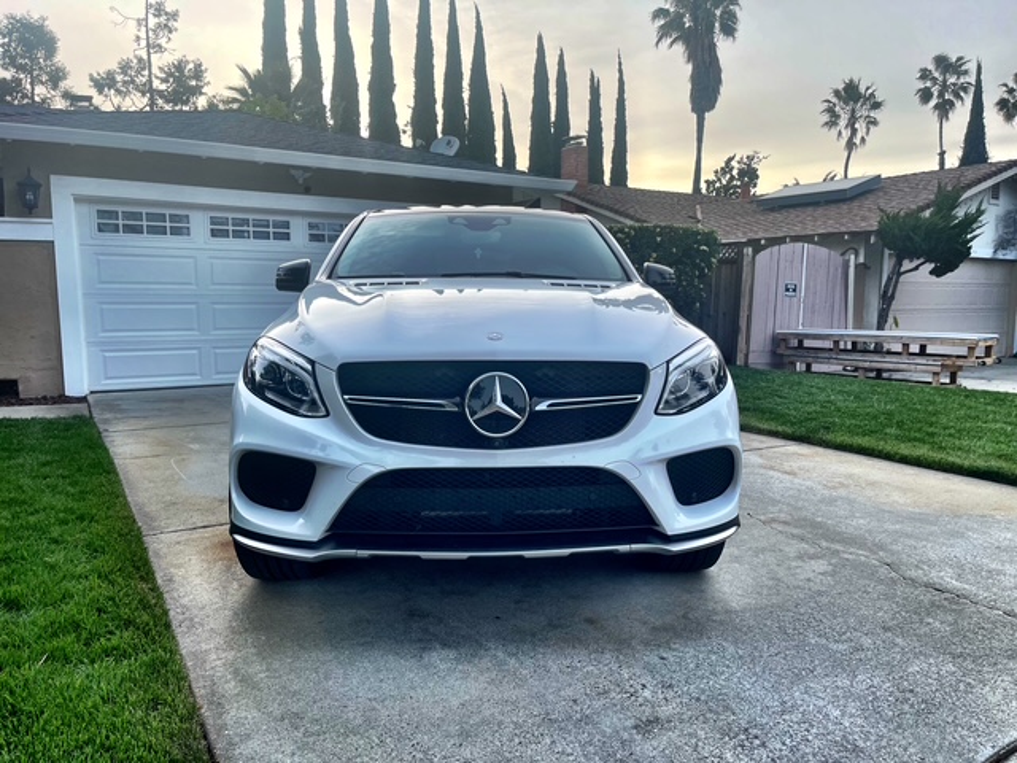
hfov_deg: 67.3
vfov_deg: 53.1
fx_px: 764
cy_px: 382
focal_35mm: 26
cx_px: 508
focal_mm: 5.1
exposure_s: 1/916
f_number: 1.6
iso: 32
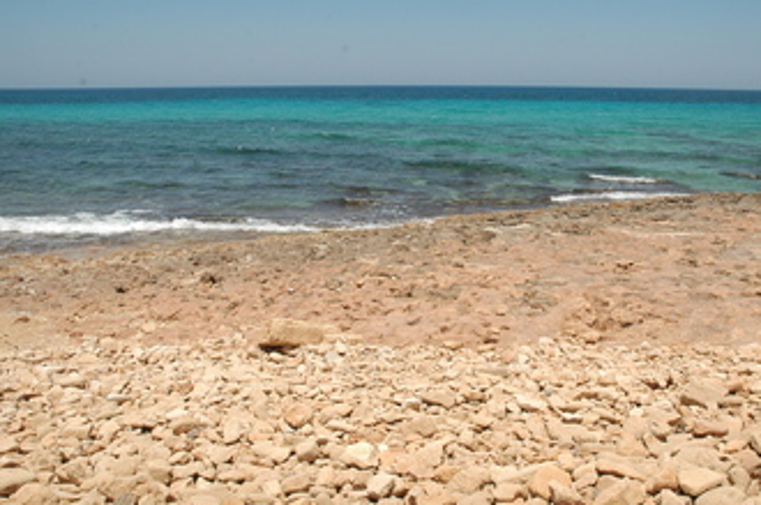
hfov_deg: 57.0
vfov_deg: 39.8
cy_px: 219
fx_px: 697
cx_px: 442
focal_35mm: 33
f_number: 11
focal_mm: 18
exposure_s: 1/320
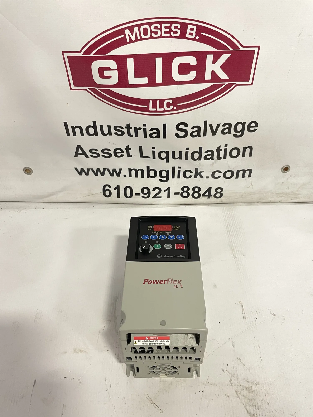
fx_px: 313
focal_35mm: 26
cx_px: 156
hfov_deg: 53.1
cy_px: 208
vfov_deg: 67.3
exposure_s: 1/60
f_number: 1.6
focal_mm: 4.2
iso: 200
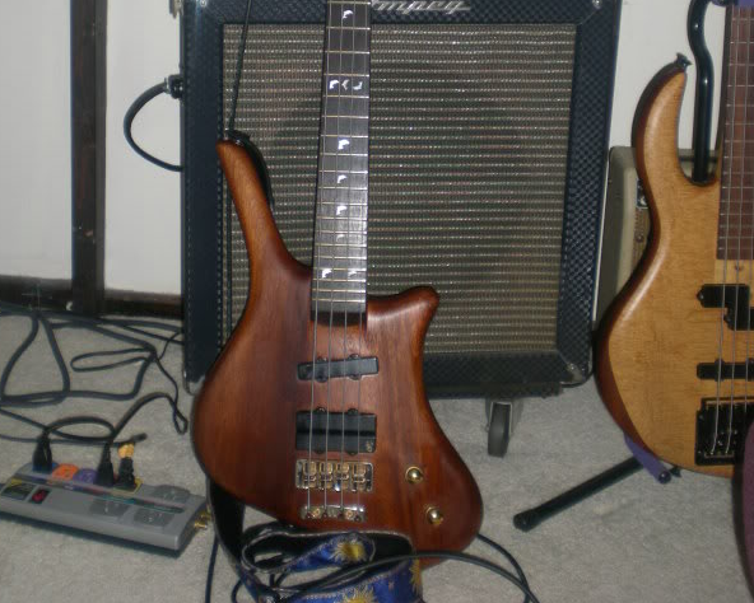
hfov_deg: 32.5
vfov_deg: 25.7
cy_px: 97
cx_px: 373
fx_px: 1295
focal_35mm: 58
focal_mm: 7.4
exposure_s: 1/60
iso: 100
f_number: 3.5
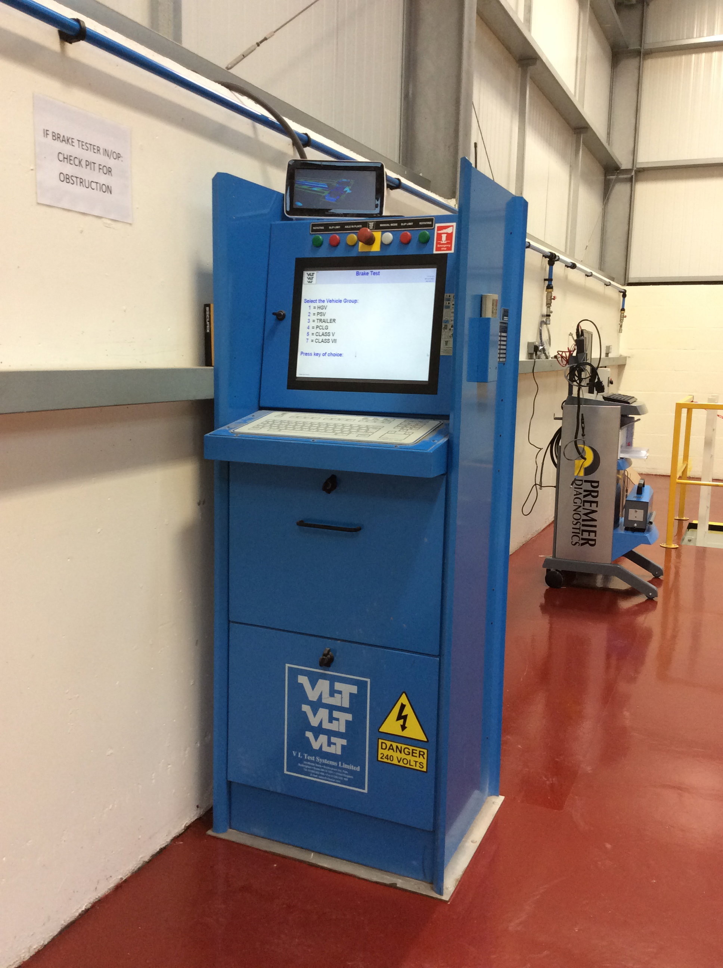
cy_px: 484
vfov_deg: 56.9
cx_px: 362
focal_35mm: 32
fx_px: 894
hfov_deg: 44.1
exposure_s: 1/25
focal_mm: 3.3
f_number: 2.4
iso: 64
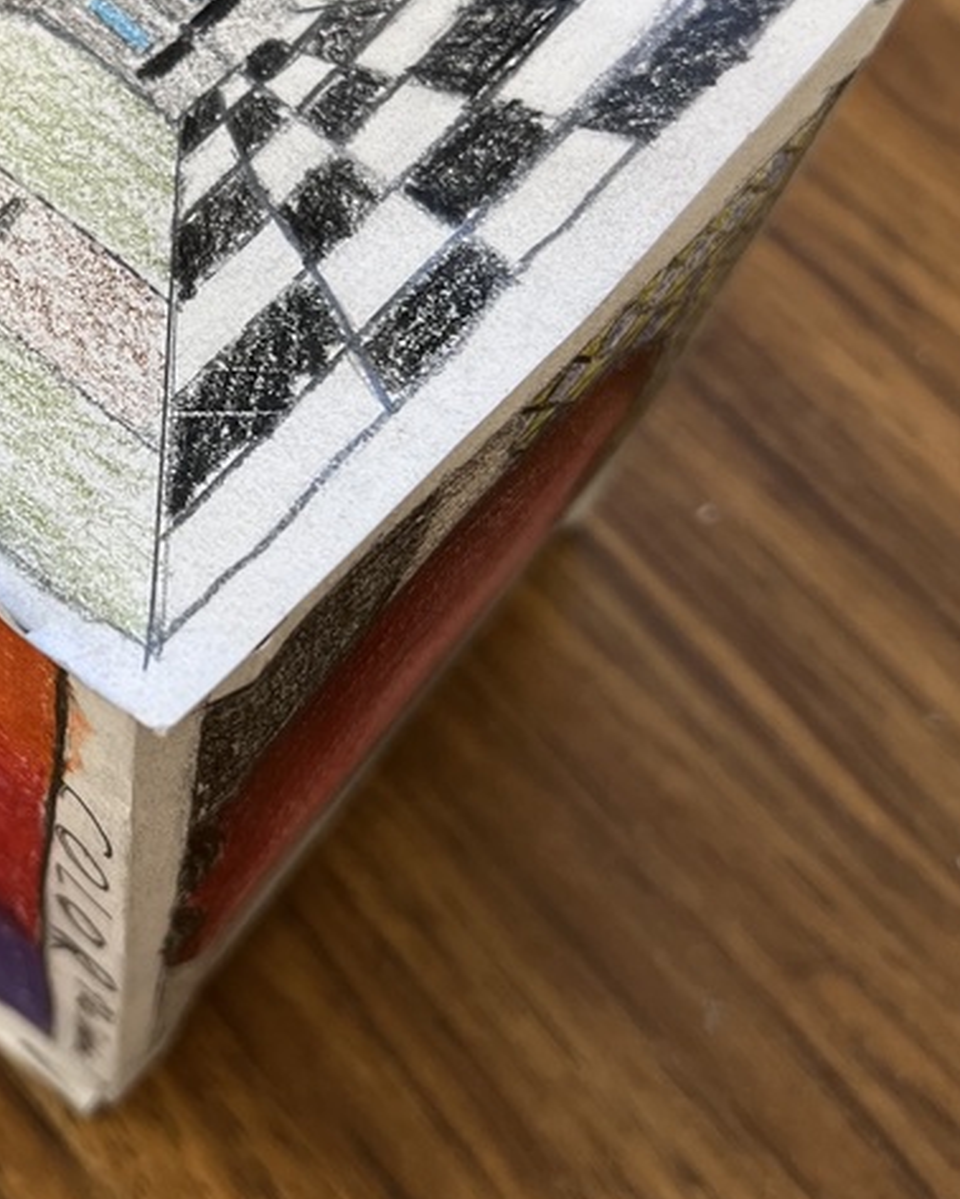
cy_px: 356
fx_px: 1952
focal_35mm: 55
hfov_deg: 26.3
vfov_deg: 33.7
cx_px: 25
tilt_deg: -56.7
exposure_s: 1/120
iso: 100
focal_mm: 5.7
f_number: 1.5
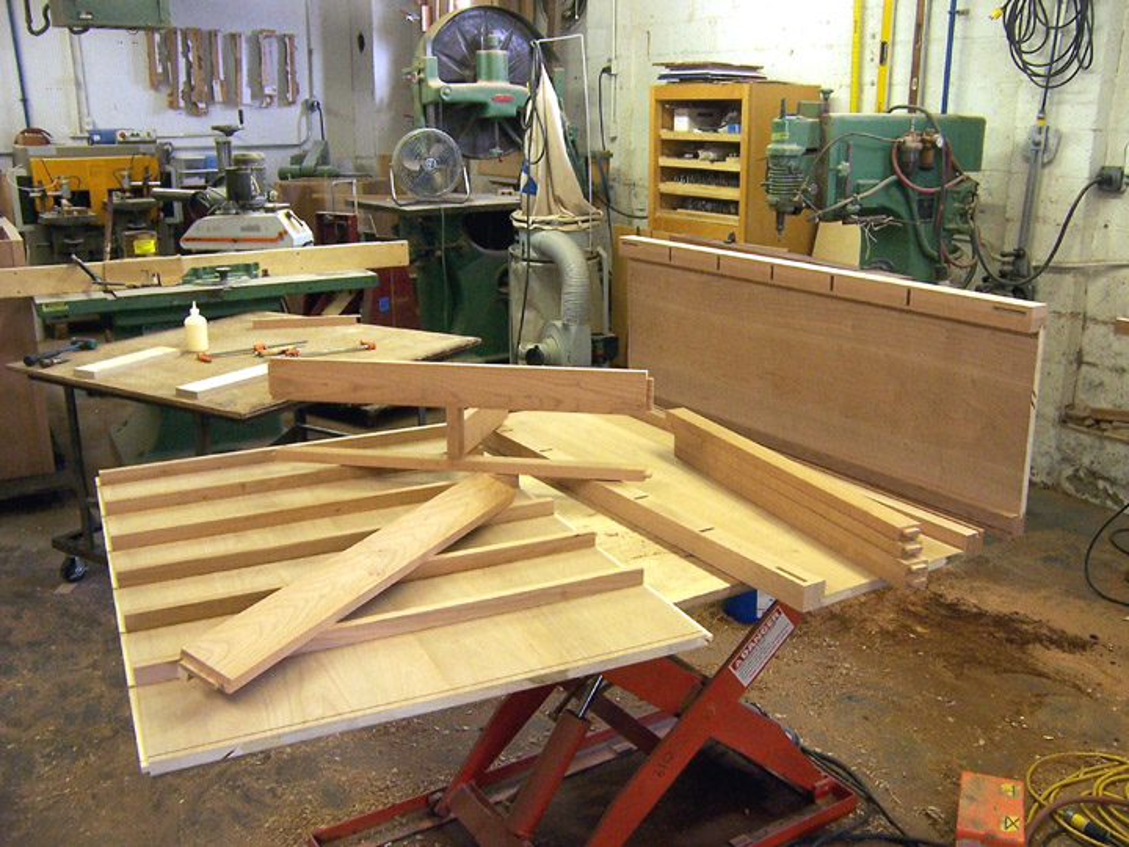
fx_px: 1076
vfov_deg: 42.9
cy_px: 424
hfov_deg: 55.4
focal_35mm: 33
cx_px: 564
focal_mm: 5.5
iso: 140
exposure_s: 1/20
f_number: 3.4
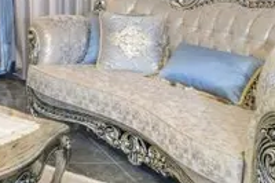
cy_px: -66
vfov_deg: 18.4
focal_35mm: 68
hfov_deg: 23.5
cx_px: -142
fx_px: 519
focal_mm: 16
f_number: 9
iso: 100
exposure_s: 2
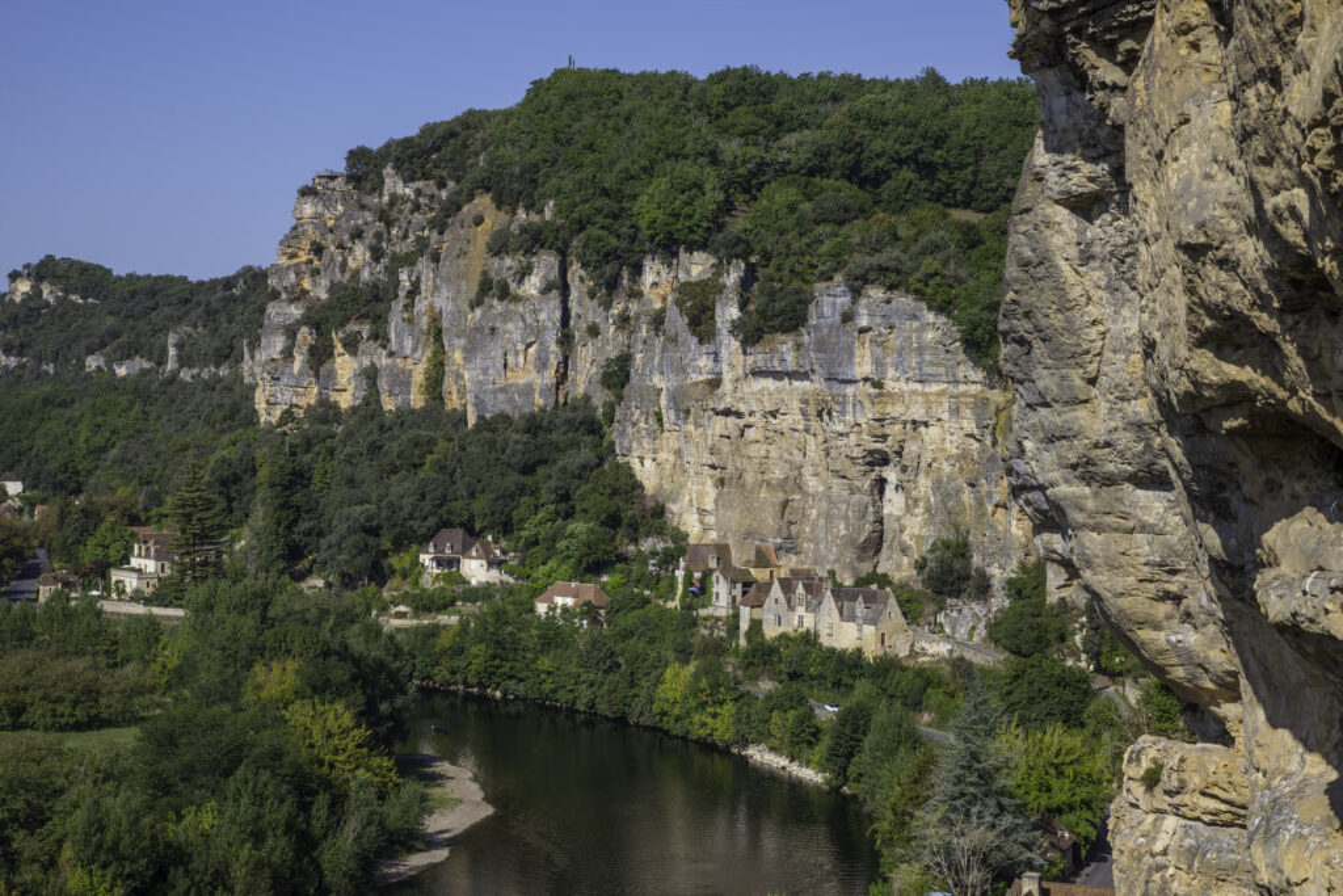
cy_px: 448
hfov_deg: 31.0
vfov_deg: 20.9
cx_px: 672
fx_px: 2425
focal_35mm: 65
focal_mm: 65
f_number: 14
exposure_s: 1/80
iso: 100
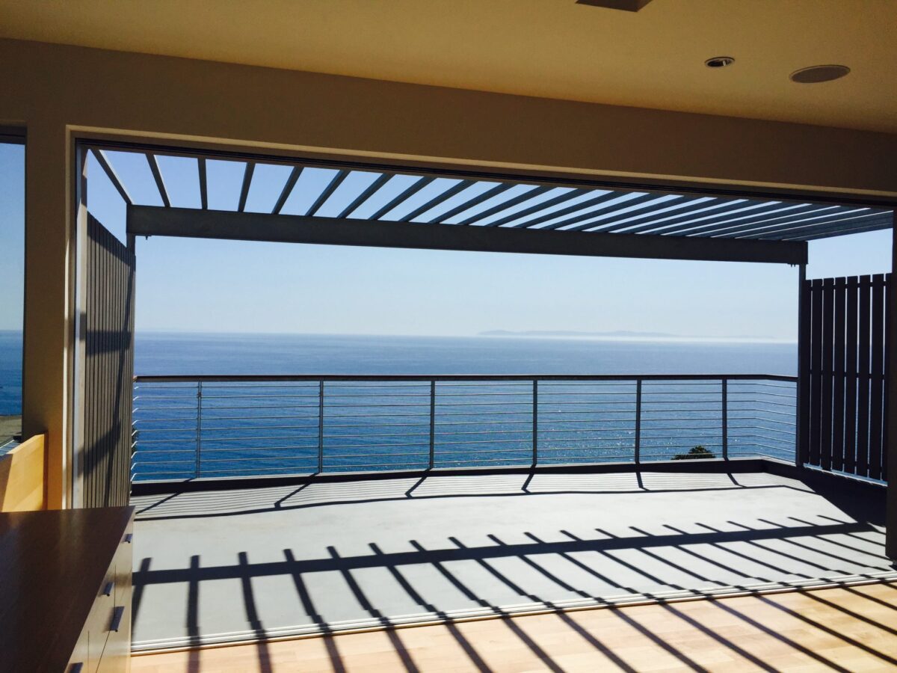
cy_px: 336
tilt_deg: +1.9
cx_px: 448
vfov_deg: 48.2
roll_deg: -0.7
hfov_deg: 61.7
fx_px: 751
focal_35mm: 29
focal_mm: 4.15
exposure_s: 1/5650
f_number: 2.2
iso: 32
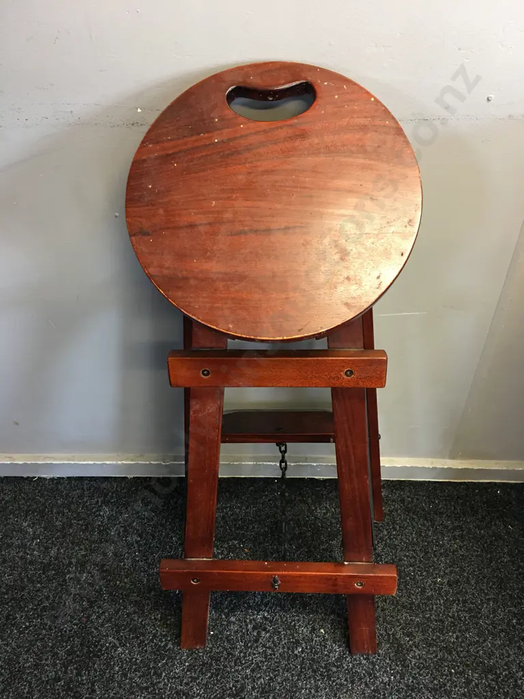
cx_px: 262
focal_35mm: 29
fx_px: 585
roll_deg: +0.4
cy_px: 350
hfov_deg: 48.2
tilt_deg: -42.6
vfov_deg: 61.7
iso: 80
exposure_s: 1/17
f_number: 2.2
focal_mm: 4.15
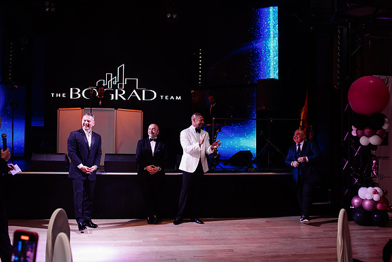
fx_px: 381
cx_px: 196
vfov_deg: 37.9
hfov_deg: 54.4
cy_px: 131
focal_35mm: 35
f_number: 4.5
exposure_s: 1/200
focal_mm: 35
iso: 2000
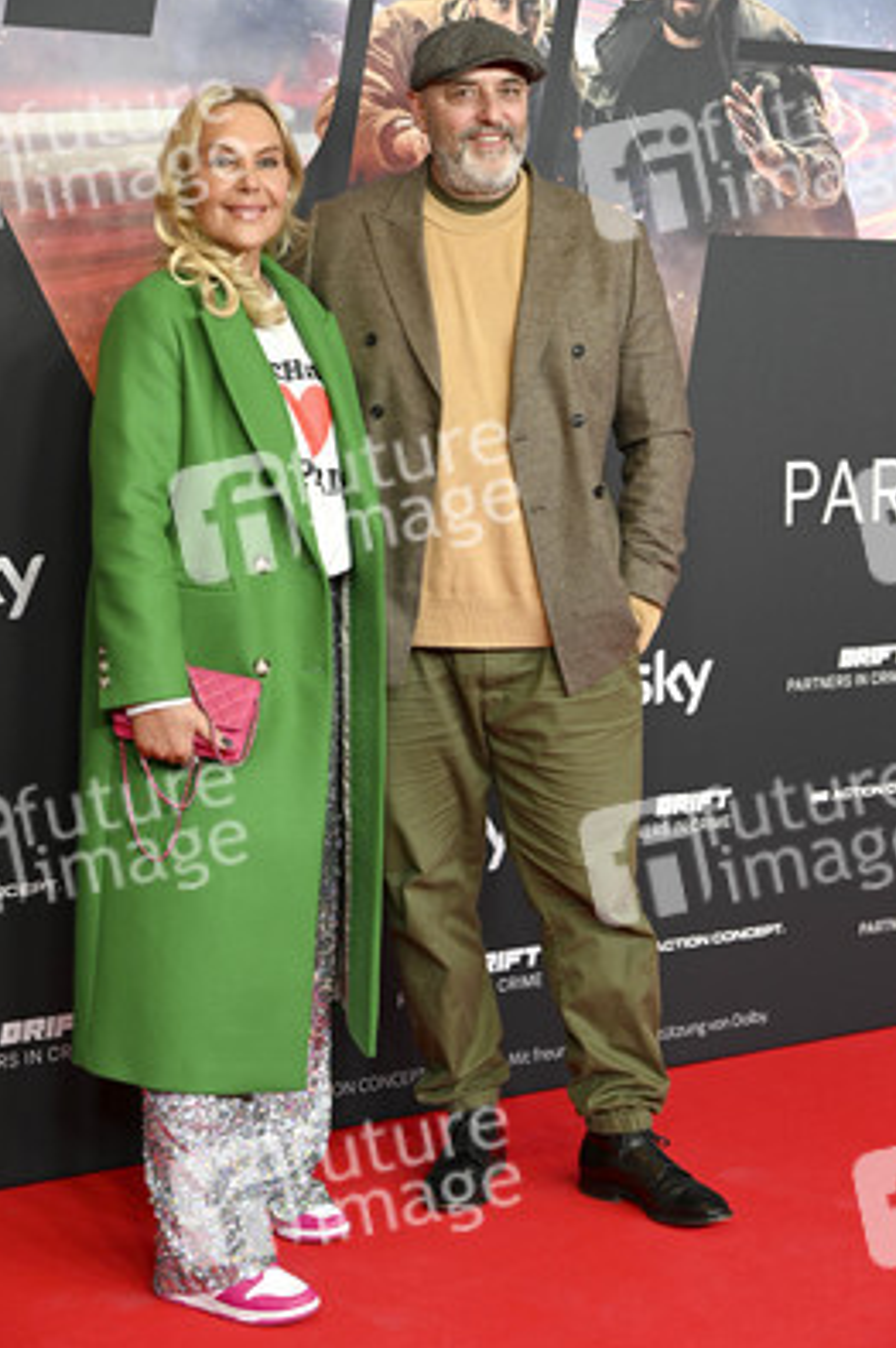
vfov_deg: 32.4
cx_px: 445
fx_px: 2319
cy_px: 674
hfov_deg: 21.9
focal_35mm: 62
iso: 800
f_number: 6
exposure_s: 1/160
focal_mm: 61
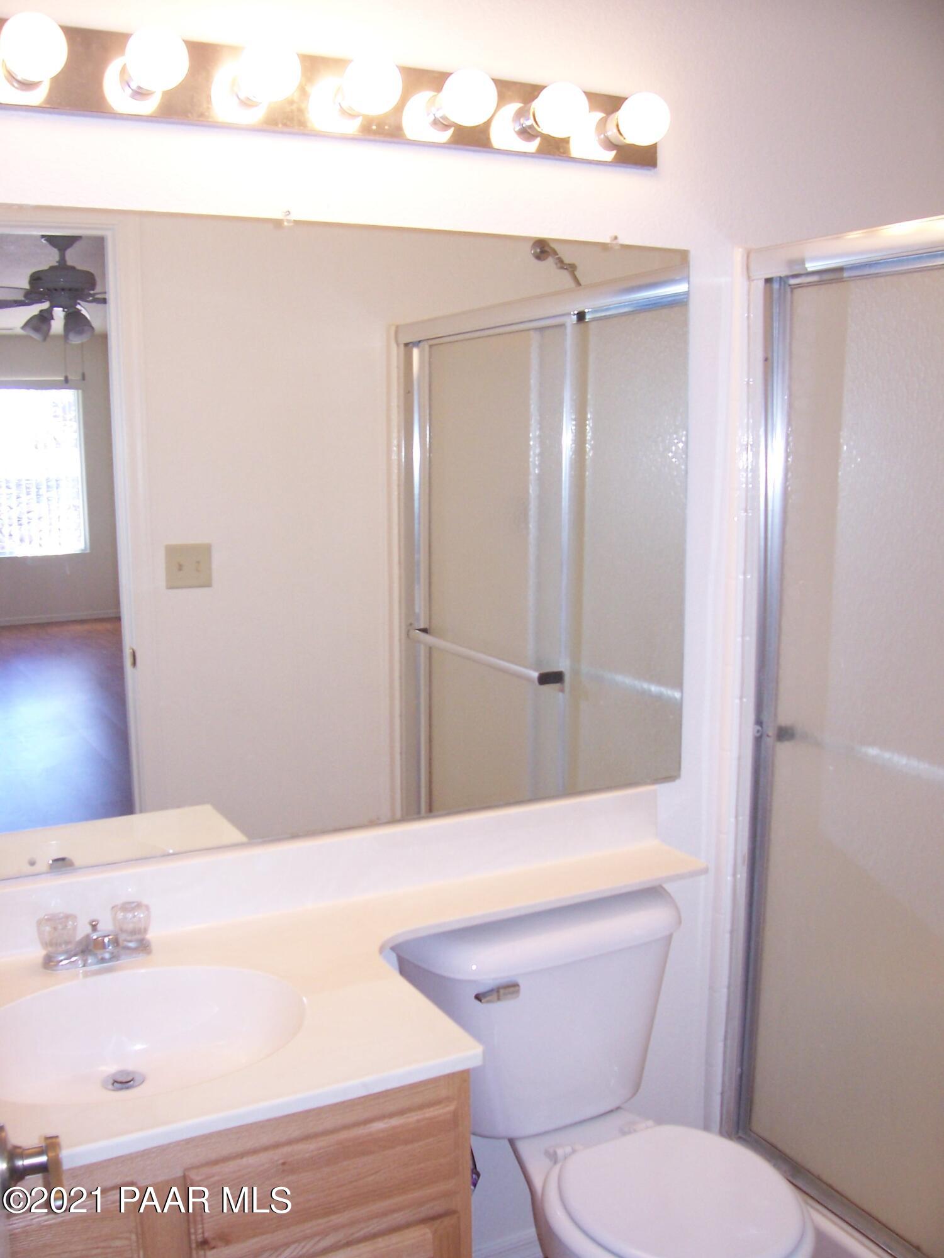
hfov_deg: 41.8
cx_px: 472
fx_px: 1236
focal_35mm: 34
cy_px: 629
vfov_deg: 54.0
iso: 125
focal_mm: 5.6
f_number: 2.7
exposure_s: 1/60
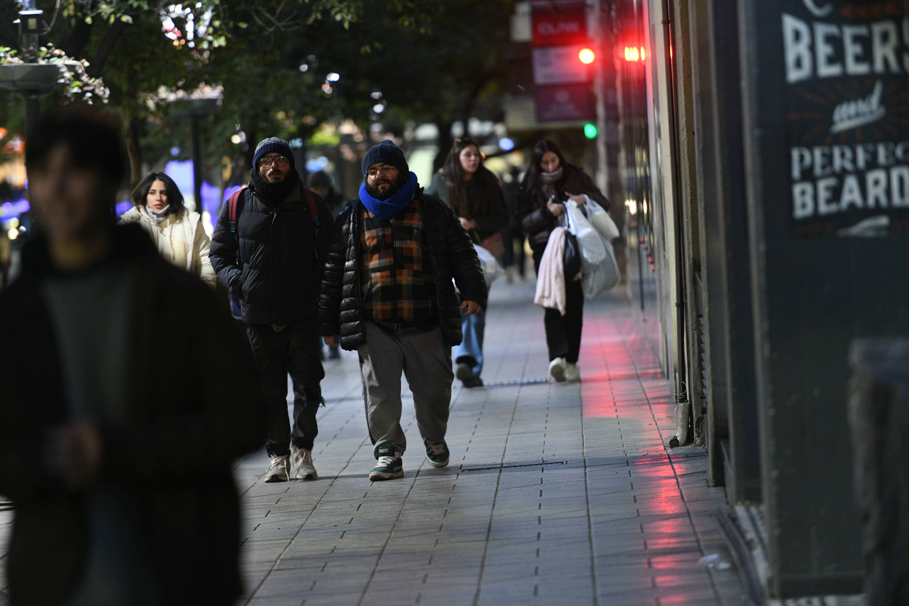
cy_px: 303
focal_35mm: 200
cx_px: 454
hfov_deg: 10.3
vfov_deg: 6.9
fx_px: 5050
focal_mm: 200
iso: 2500
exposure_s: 1/60
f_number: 2.8
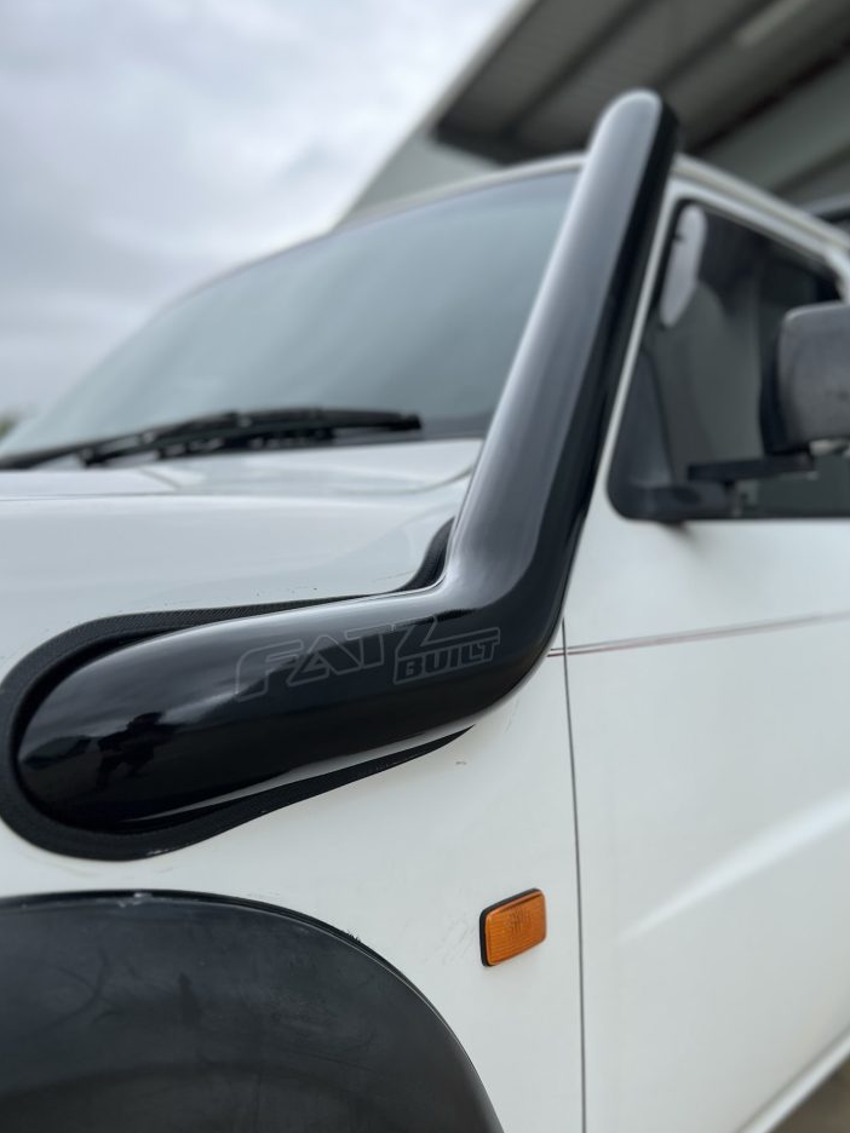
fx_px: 982
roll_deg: +0.4
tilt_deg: -2.7
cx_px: 470
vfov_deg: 59.8
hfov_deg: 46.7
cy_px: 632
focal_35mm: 30
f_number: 1.5
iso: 50
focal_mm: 5.7
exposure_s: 1/2165
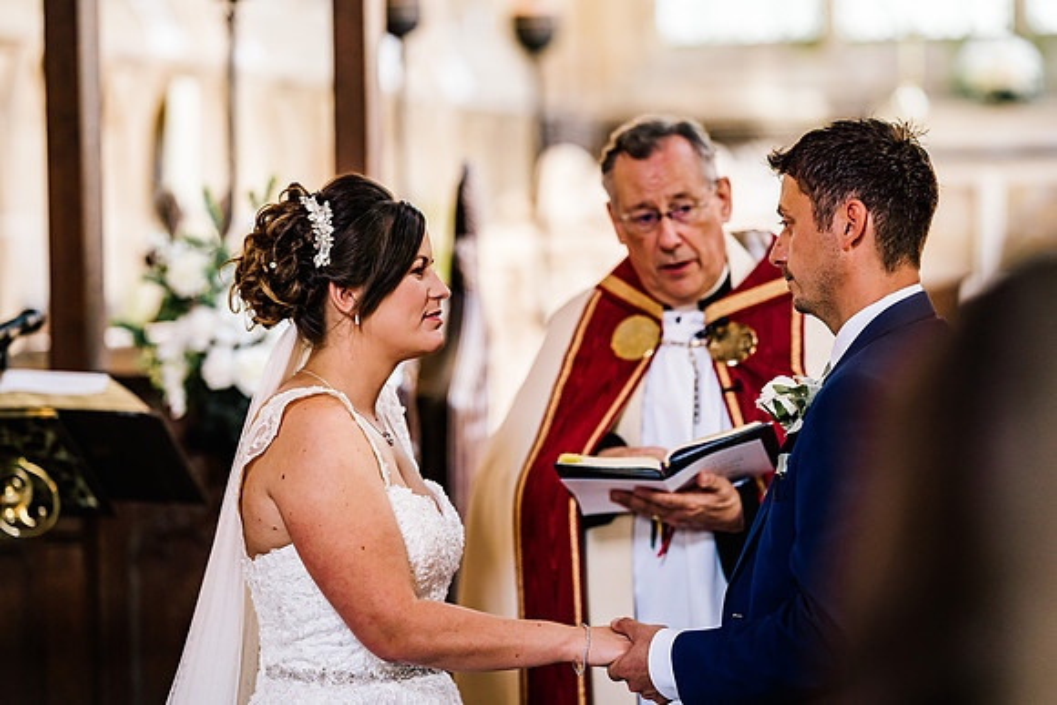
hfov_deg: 15.2
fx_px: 3964
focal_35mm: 135
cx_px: 528
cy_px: 352
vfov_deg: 10.2
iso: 1000
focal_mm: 135
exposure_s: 1/160
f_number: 2.2
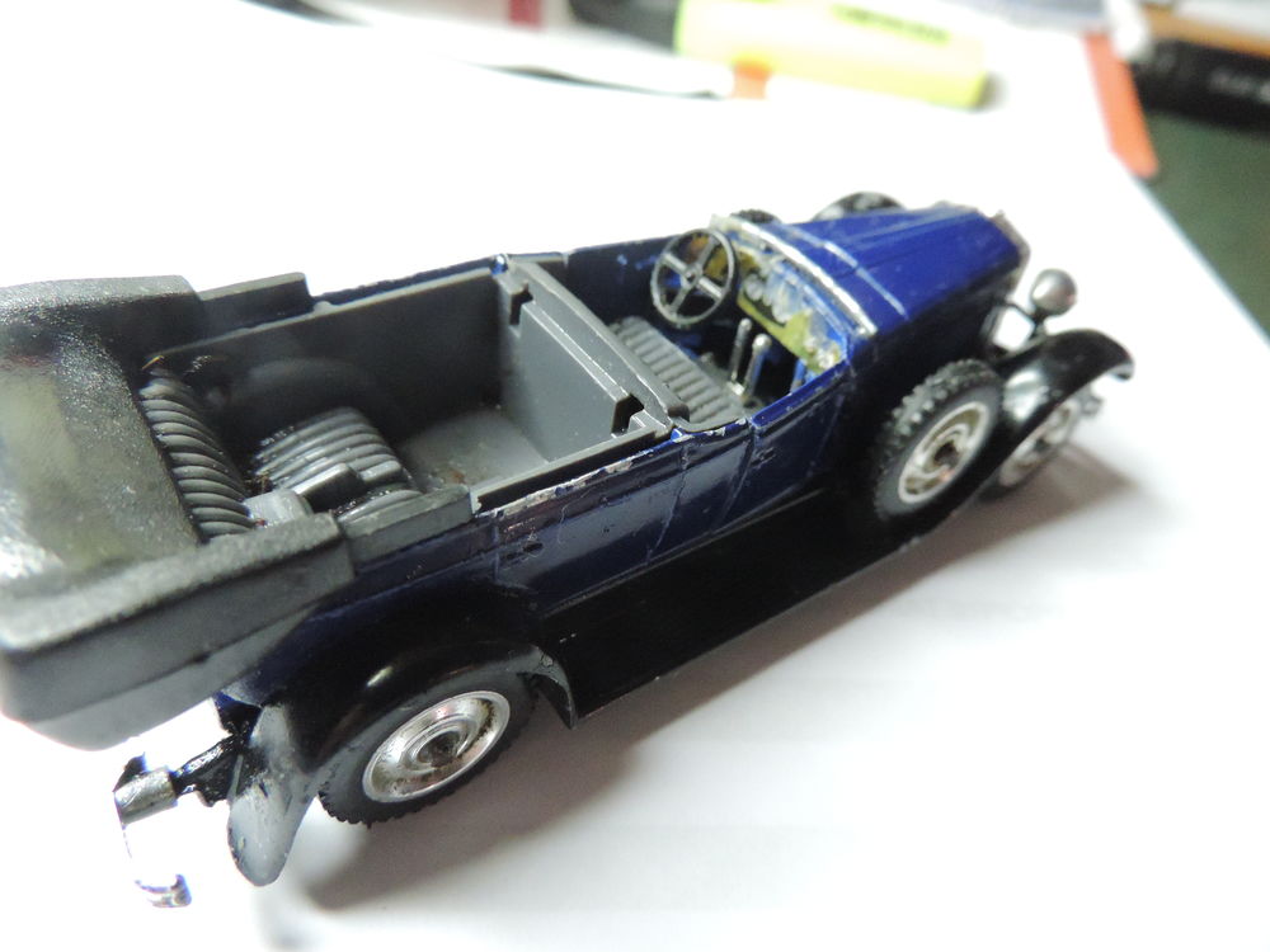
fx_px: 881
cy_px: 476
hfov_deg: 71.6
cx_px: 635
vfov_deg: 56.8
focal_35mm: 24
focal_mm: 4.3
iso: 1600
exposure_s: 1/100
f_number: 3
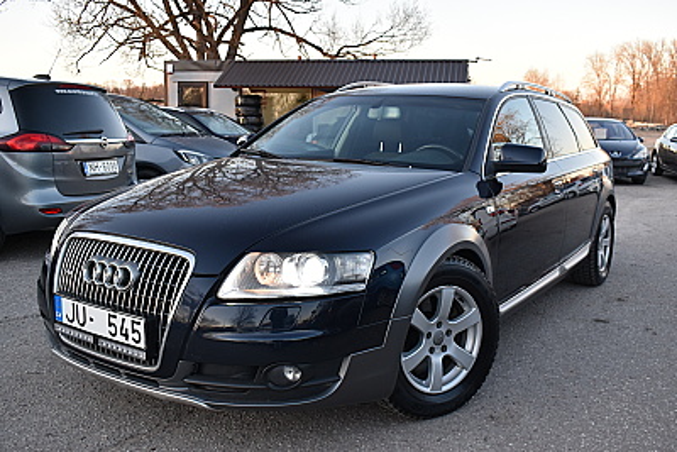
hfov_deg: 55.1
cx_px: 338
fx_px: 649
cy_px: 226
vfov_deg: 38.4
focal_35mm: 34
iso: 400
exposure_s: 1/125
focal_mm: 23
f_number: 6.3
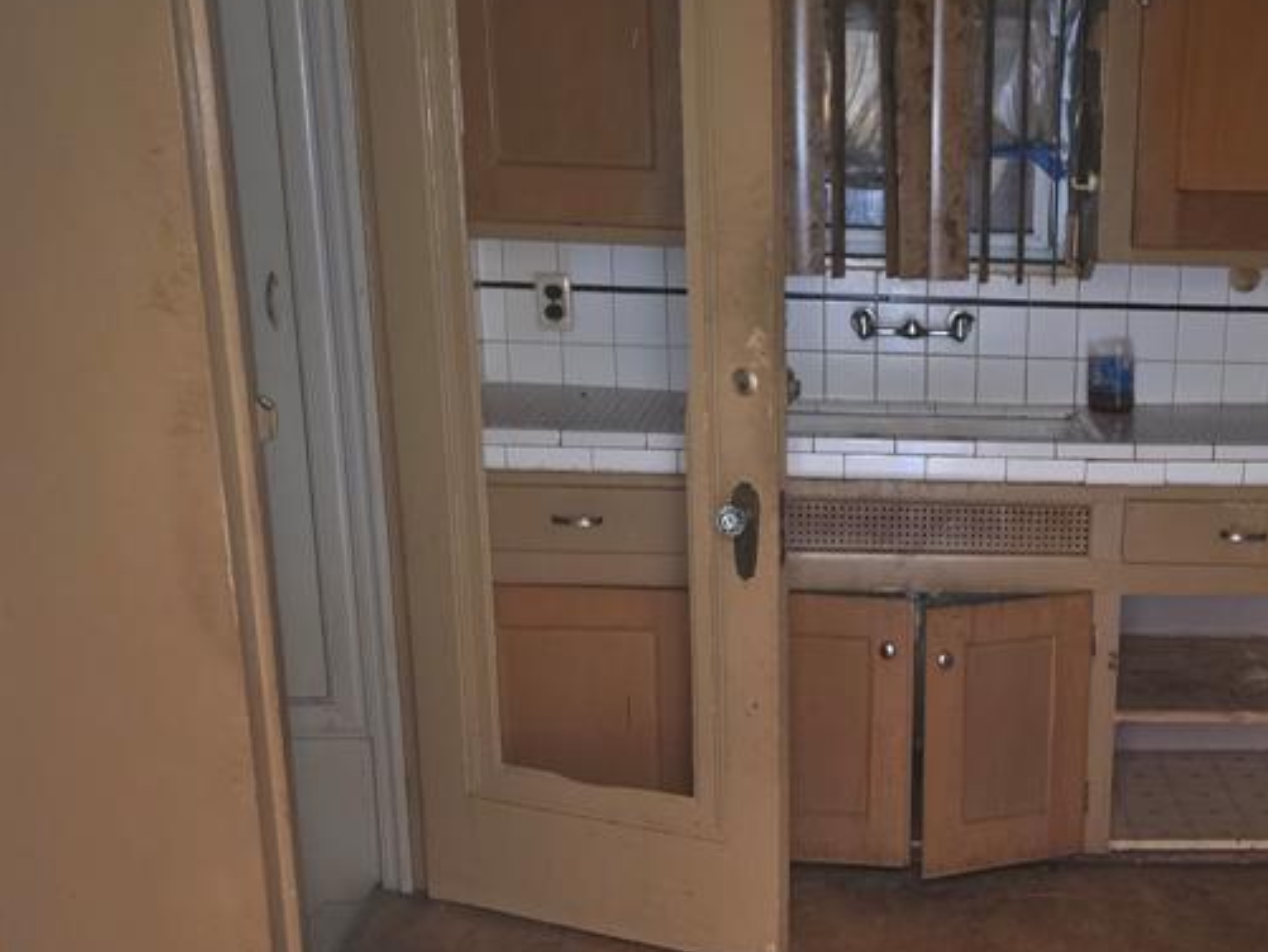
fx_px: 1722
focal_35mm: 47
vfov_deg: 30.6
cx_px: 1007
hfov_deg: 38.9
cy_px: 656
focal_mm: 6.25
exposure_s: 1/9.91
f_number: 1.7
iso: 1600
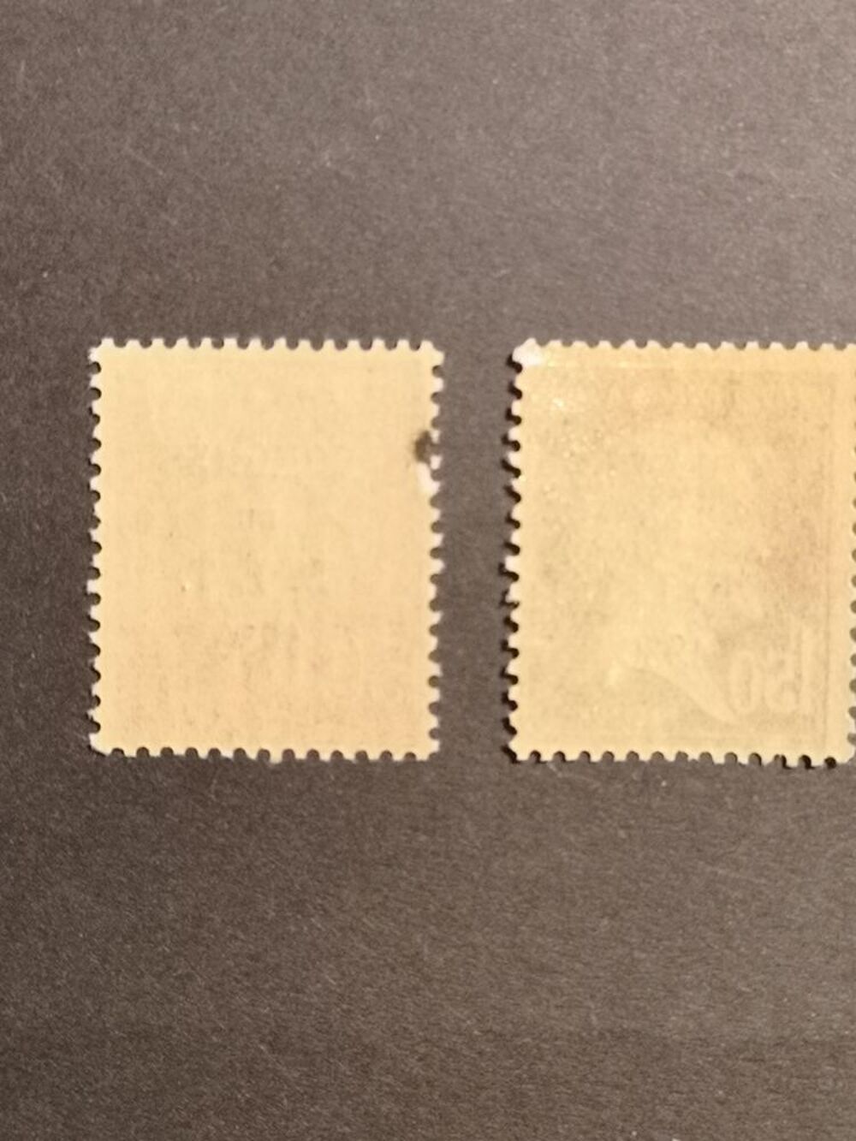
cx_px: 428
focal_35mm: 81
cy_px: 570
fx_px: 2670
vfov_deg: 24.1
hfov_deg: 18.2
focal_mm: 3.95
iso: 320
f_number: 1.8
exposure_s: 1/25
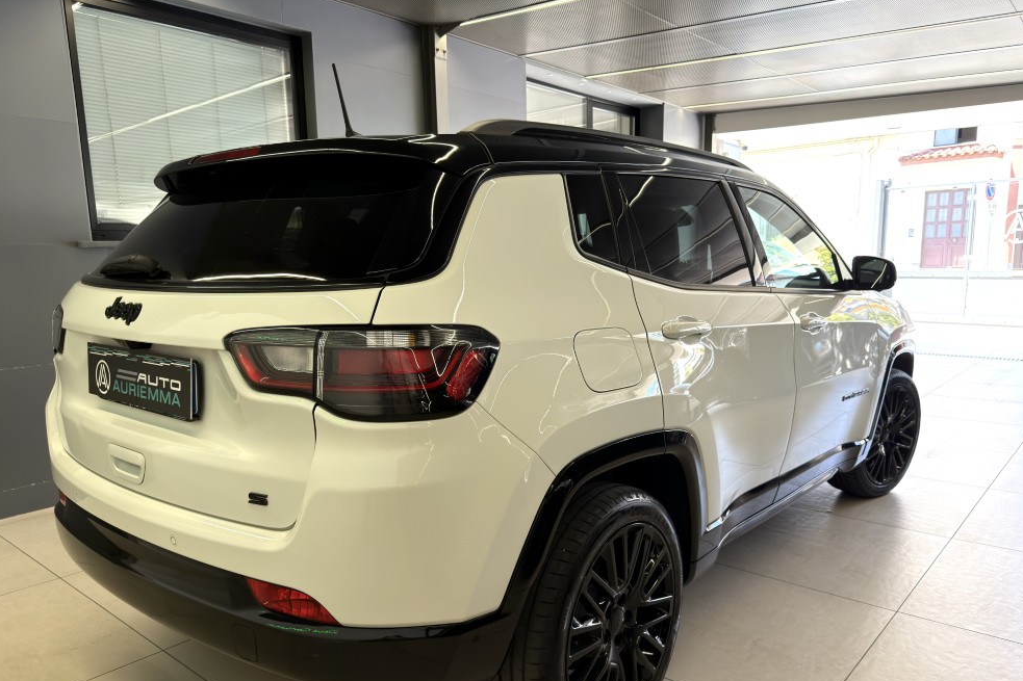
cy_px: 396
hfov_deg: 69.4
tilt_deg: -11.1
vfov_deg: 49.3
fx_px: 739
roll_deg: +1.6
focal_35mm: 26
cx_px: 528
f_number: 1.78
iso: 160
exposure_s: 1/221
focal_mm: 6.76
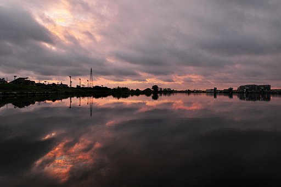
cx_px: 140
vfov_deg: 50.3
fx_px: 199
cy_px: 94
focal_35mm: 26
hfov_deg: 70.5
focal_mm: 17
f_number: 8
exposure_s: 1/25
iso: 400
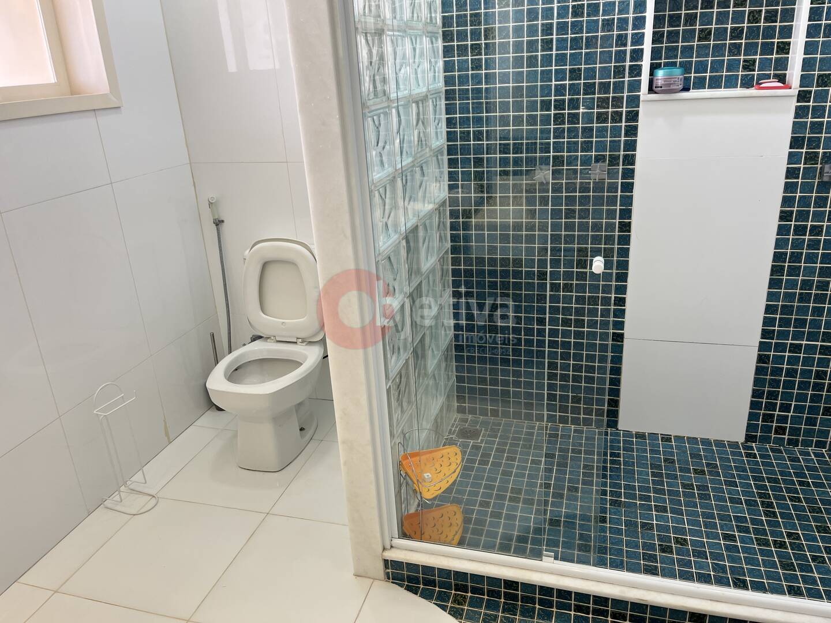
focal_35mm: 26
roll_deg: +2.7
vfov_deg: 53.1
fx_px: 624
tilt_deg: -21.7
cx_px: 416
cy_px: 312
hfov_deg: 67.3
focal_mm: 5.1
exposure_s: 1/60
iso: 80
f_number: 1.6
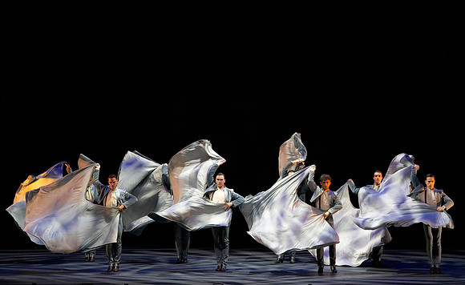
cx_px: 255
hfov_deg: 13.6
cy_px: 170
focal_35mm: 154
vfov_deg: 8.4
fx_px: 1945
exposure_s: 1/400
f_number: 8
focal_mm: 137
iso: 10000
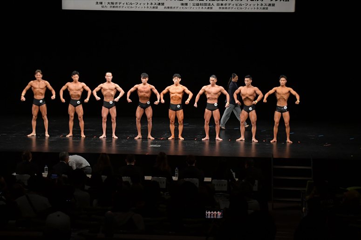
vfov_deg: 15.7
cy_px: 120
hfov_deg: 23.4
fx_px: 872
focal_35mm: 87
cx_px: 180
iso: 3200
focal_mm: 58
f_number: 5.6
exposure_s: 1/400
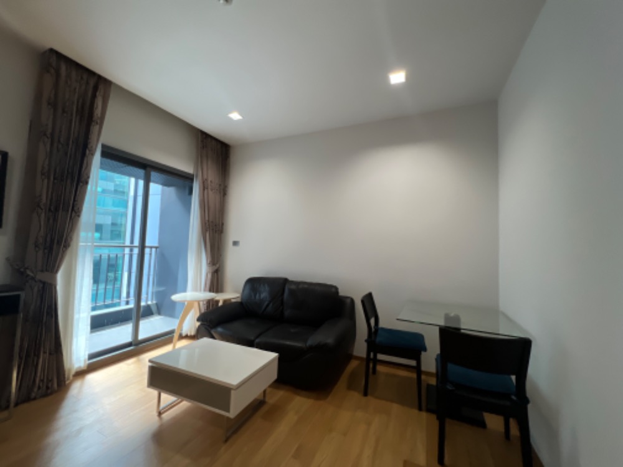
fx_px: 234
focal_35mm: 13
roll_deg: -1.6
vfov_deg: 89.9
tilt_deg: +4.0
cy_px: 234
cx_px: 312
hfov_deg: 106.2
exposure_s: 1/50
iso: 320
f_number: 1.8
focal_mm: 1.57
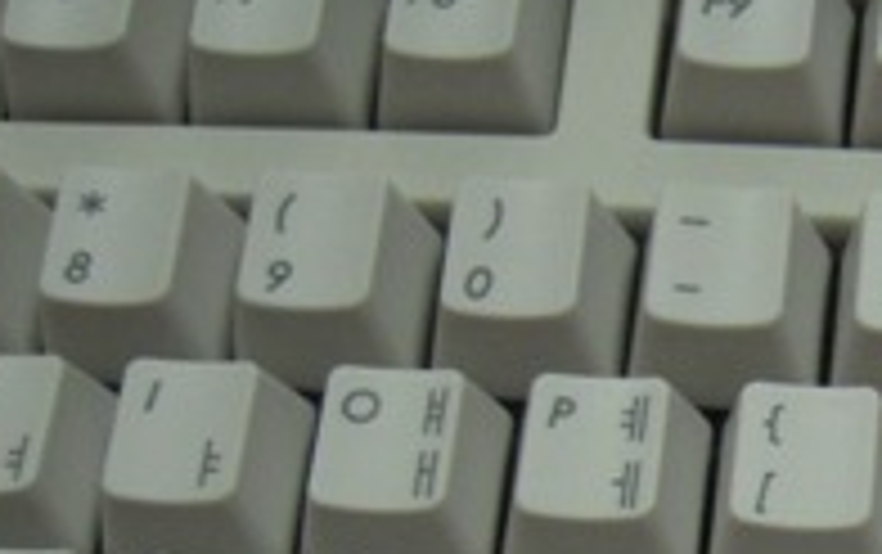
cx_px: 1030
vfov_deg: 13.4
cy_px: 781
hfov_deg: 20.9
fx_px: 2238
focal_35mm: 93
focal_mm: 5
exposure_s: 1/125
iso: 400
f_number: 2.7
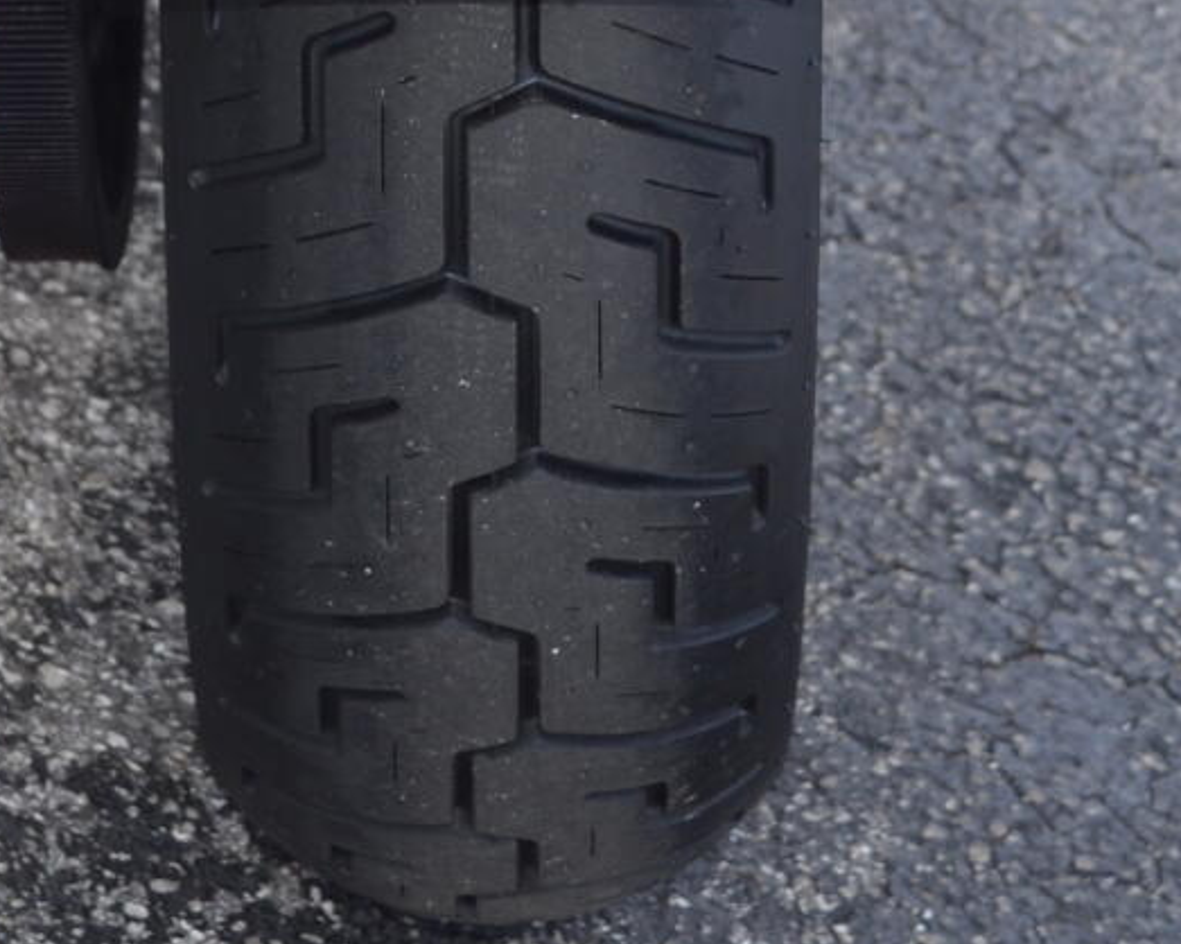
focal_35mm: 140
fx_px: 4892
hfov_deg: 13.8
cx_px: 458
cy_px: -507
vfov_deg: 10.6
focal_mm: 26
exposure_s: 1/200
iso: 100
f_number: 4.5
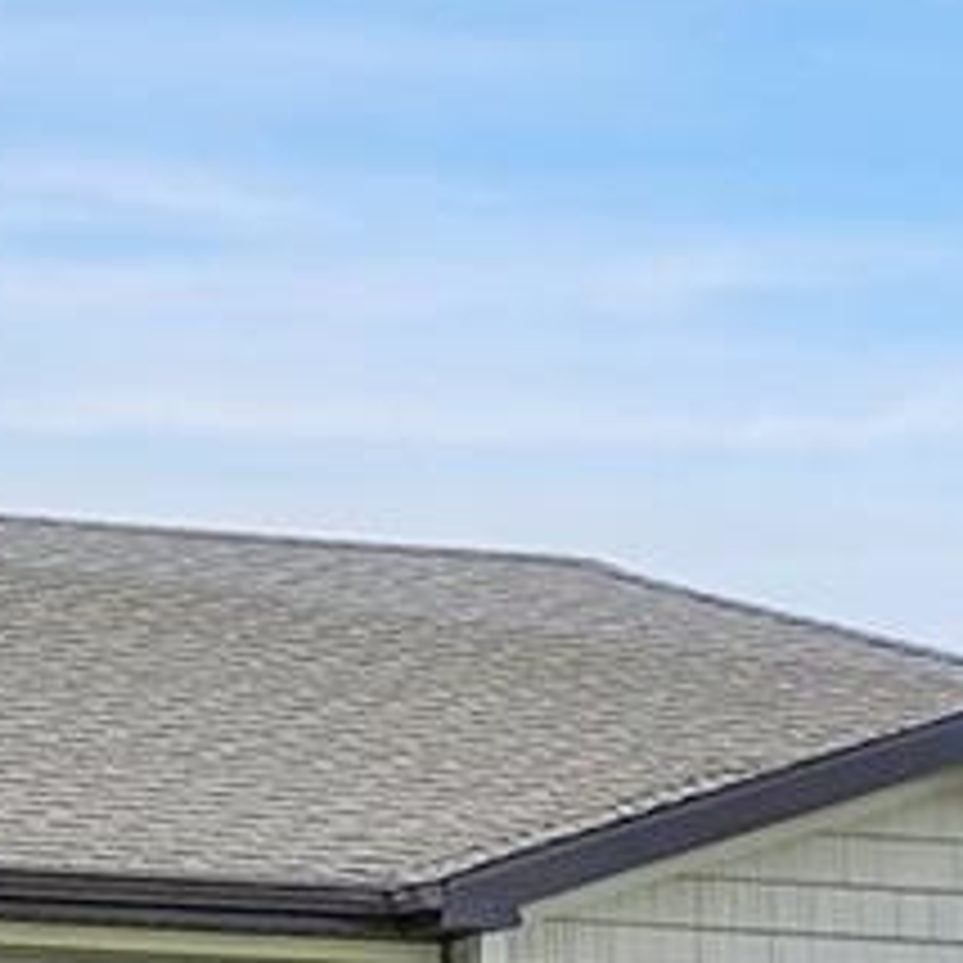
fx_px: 5602
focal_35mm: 178
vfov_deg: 9.3
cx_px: 220
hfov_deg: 9.8
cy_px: 1791
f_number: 5.6
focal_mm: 10.26
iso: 100
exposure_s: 1/320
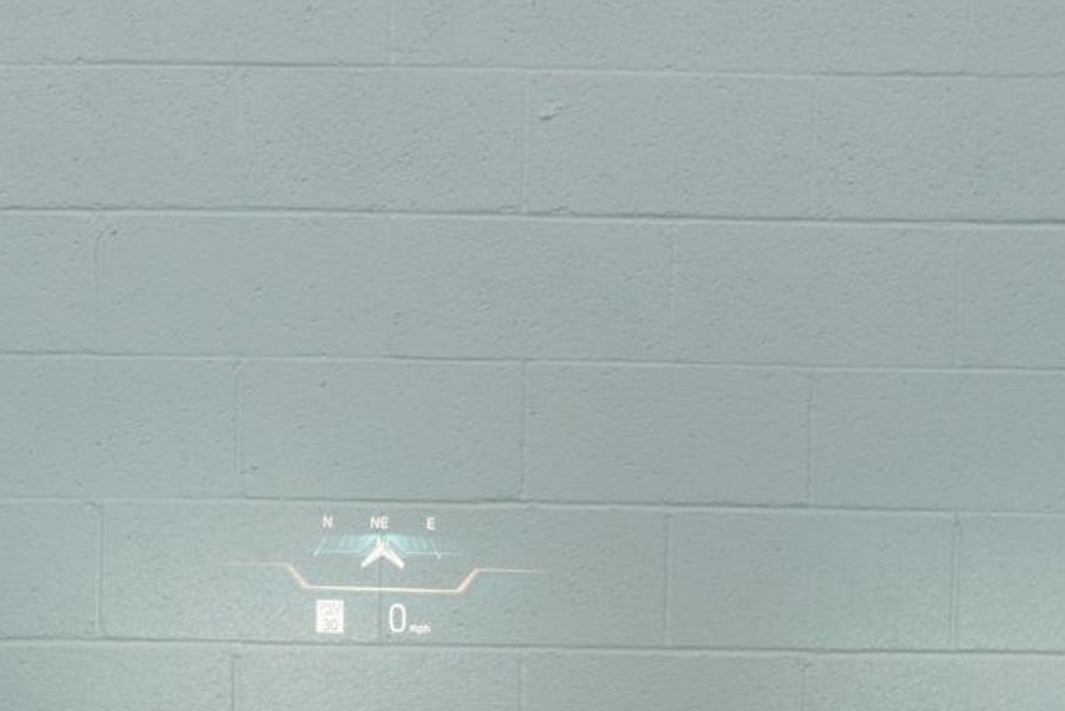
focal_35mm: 73
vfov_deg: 18.5
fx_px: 2160
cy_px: 556
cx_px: 374
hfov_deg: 27.6
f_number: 3.2
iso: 125
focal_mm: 28
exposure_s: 1/50
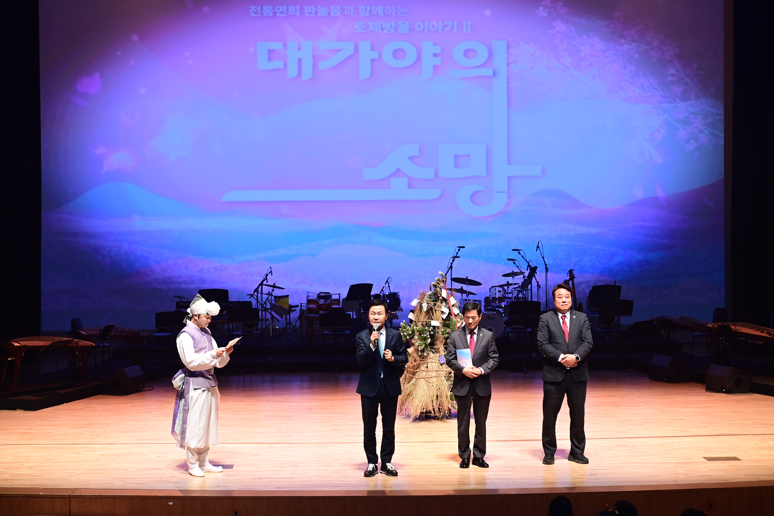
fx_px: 1505
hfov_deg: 28.8
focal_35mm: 70
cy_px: 258
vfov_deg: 19.5
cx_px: 387
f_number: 4.5
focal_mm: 70
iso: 2500
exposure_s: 1/160
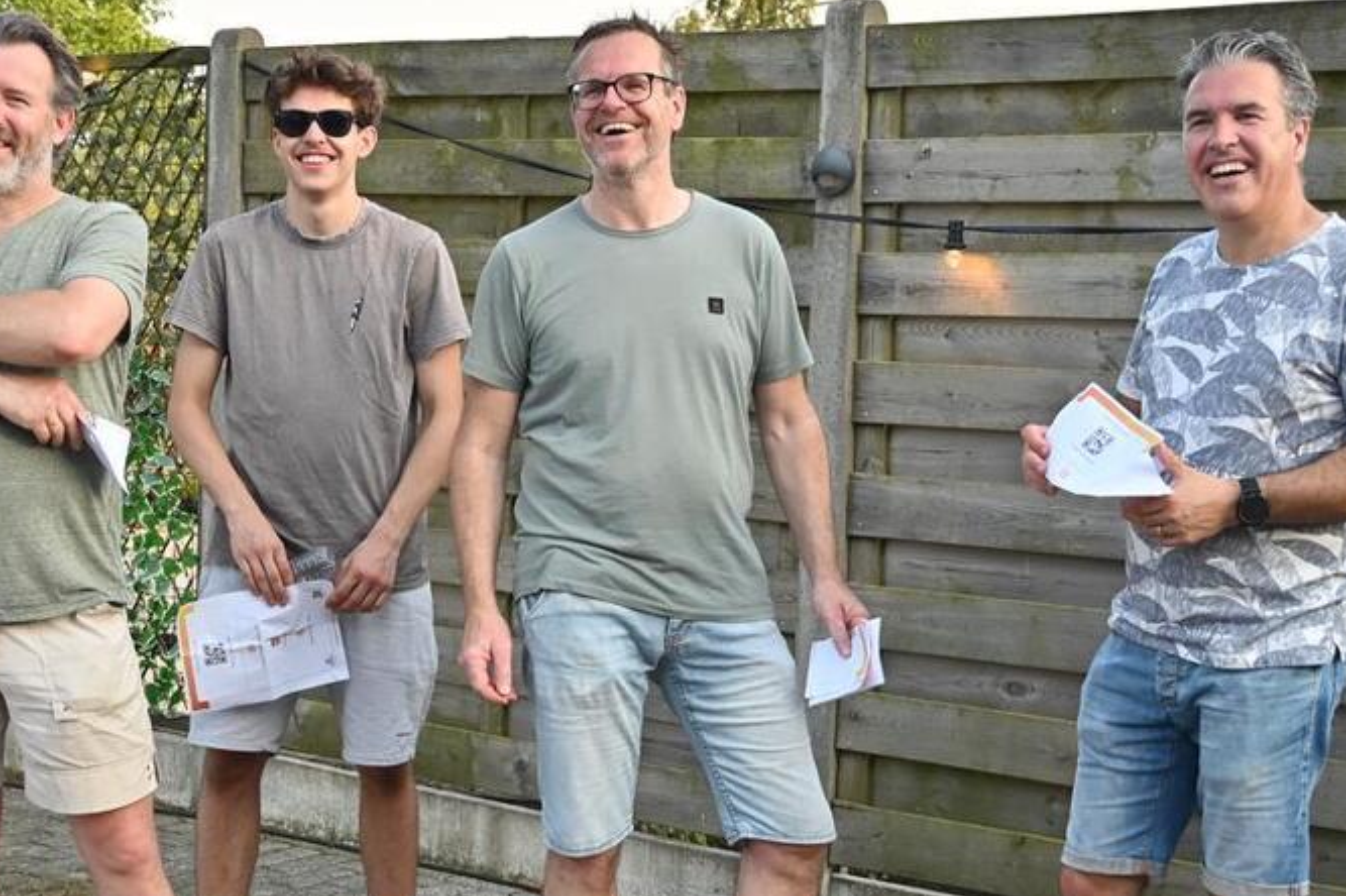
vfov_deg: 21.2
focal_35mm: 64
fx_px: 2392
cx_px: 593
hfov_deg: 31.4
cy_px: 528
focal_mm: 29
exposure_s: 1/250
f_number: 4.5
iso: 200
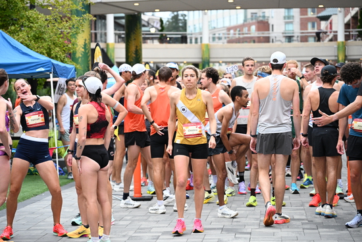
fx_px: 966
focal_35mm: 96
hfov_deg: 21.2
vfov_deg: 14.3
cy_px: 121
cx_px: 181
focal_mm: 96
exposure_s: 1/640
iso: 2500
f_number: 4
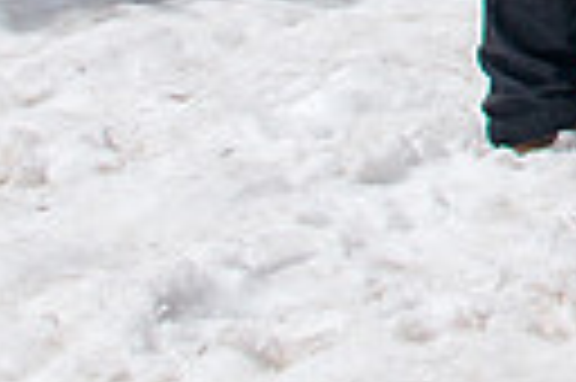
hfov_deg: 8.2
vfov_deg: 5.6
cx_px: 1460
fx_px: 3659
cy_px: -737
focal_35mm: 229
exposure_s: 1/640
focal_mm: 24
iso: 200
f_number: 8
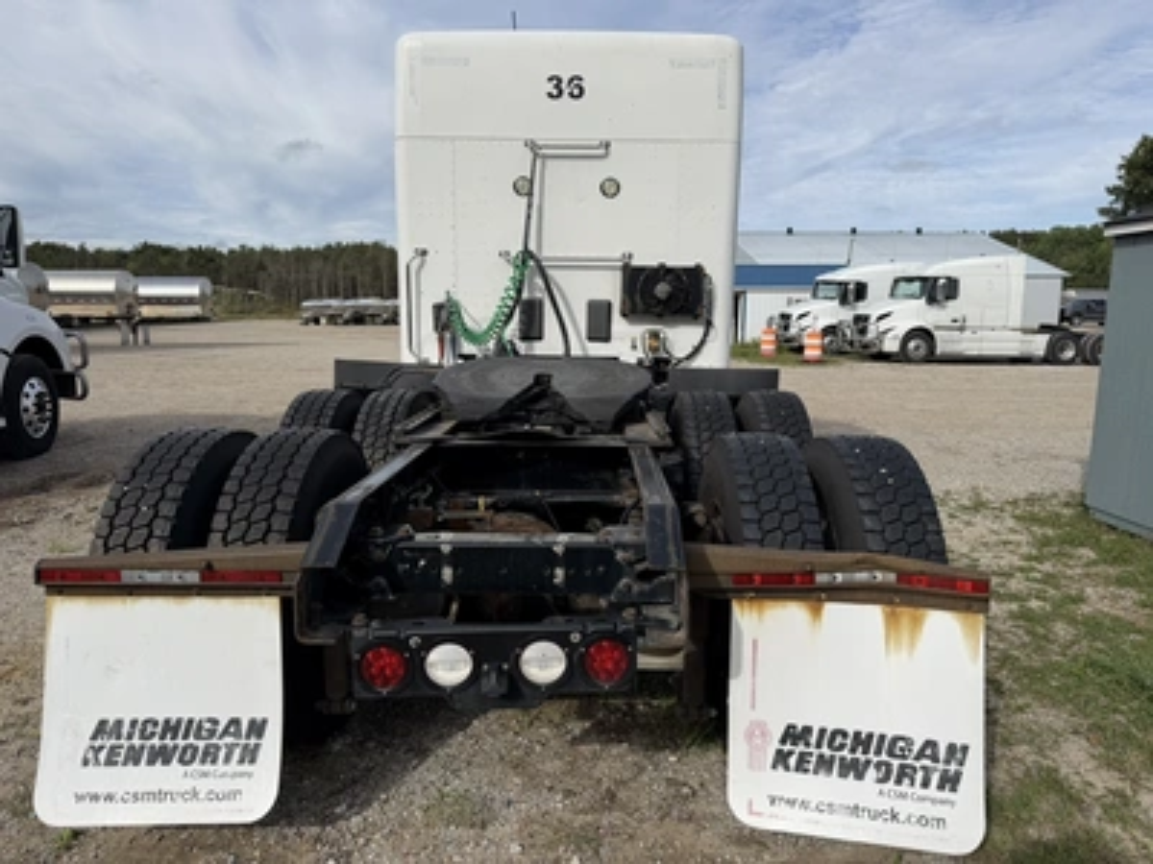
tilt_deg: -7.6
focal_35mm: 24
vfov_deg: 56.8
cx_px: 576
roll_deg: -0.3
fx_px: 799
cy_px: 432
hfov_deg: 71.6
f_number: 1.78
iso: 80
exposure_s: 1/4673
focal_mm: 6.76
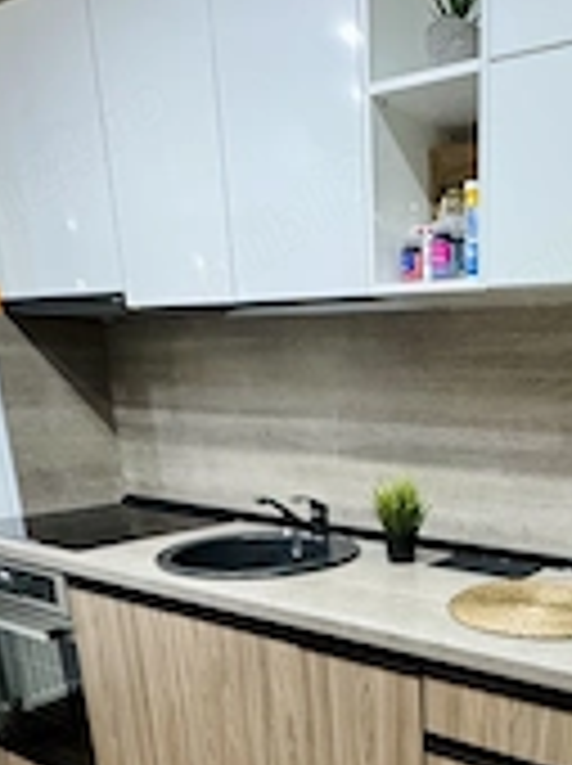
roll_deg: -1.1
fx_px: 729
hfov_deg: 40.2
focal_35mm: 33
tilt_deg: -16.9
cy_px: 612
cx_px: 495
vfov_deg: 51.9
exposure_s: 1/50
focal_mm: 2.22
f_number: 2.2
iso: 640
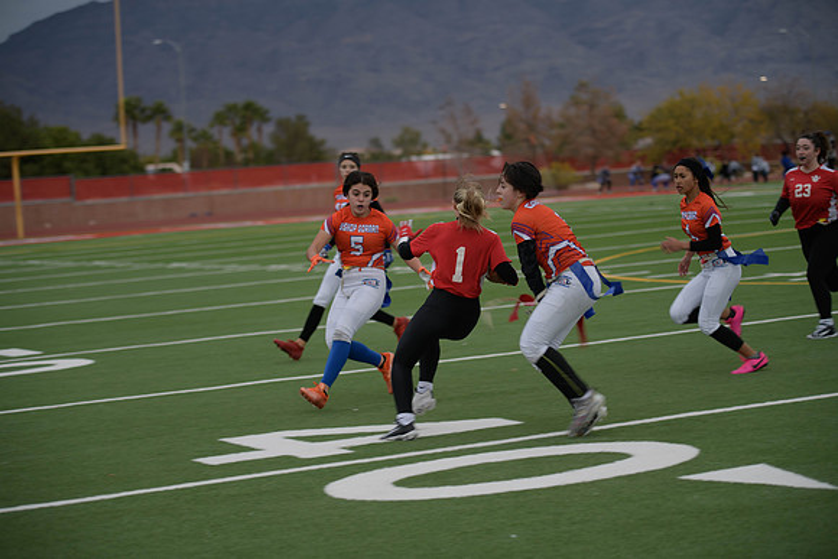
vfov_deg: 14.4
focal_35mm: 95
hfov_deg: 21.5
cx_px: 419
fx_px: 2212
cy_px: 280
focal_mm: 95
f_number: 2.8
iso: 180
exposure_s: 1/200
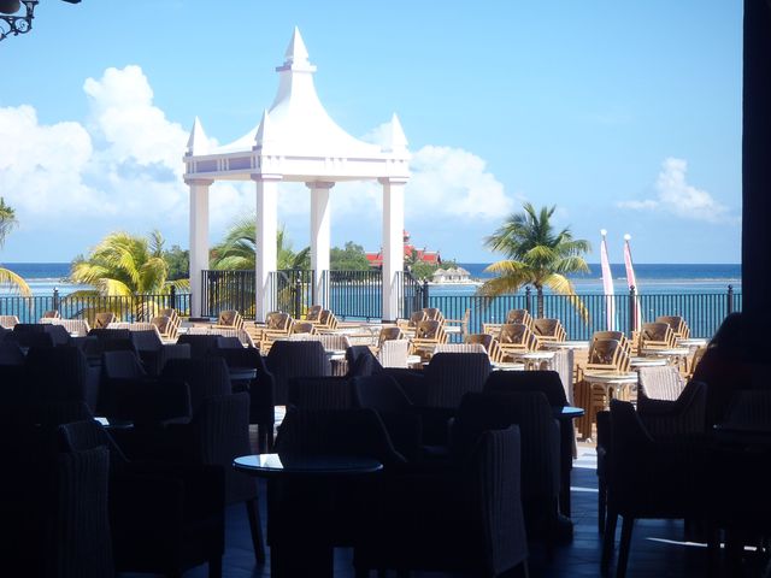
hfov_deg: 23.3
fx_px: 1871
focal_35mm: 84
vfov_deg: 17.6
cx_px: 386
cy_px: 289
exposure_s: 1/400
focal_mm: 15.06
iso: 80
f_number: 4.4
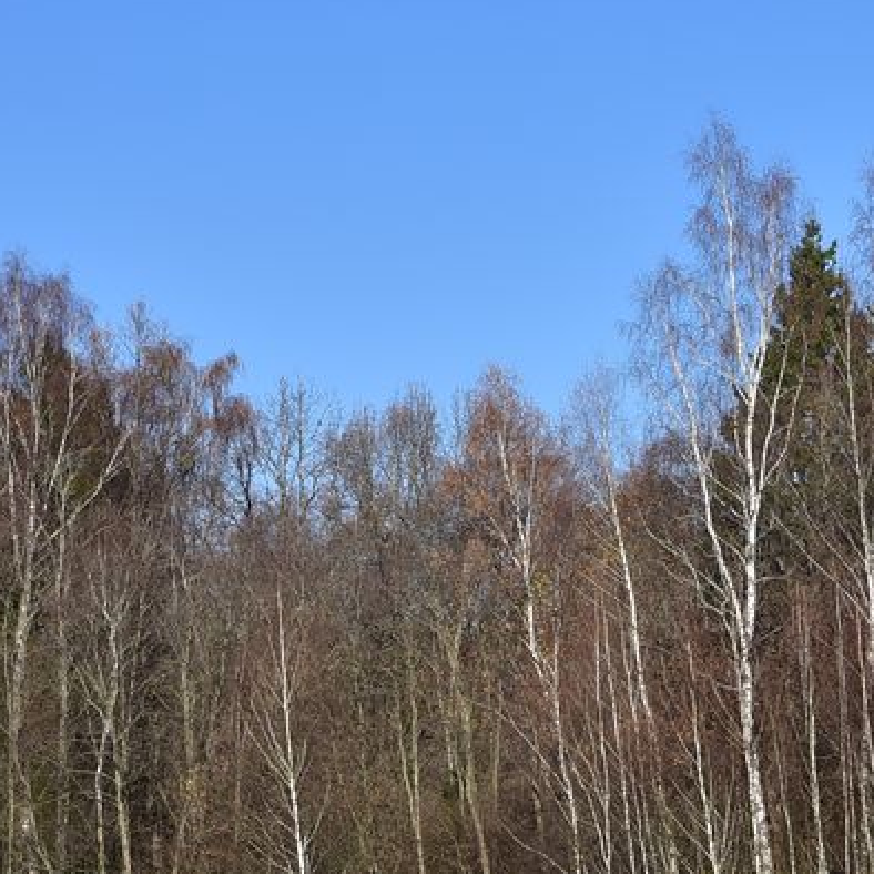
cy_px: 591
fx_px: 5285
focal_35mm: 185
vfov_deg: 9.4
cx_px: 794
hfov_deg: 9.4
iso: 125
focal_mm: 66
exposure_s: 1/160
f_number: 13
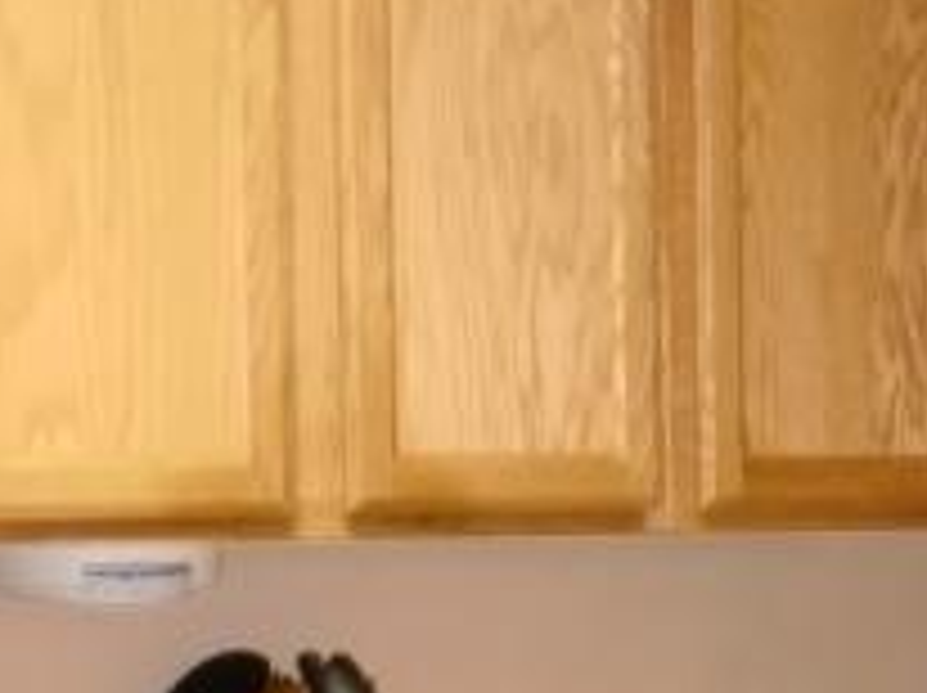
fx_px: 2916
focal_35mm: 109
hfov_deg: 17.5
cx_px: 1004
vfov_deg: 13.4
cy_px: 662
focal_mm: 6.3
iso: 400
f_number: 3.1
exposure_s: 1/60
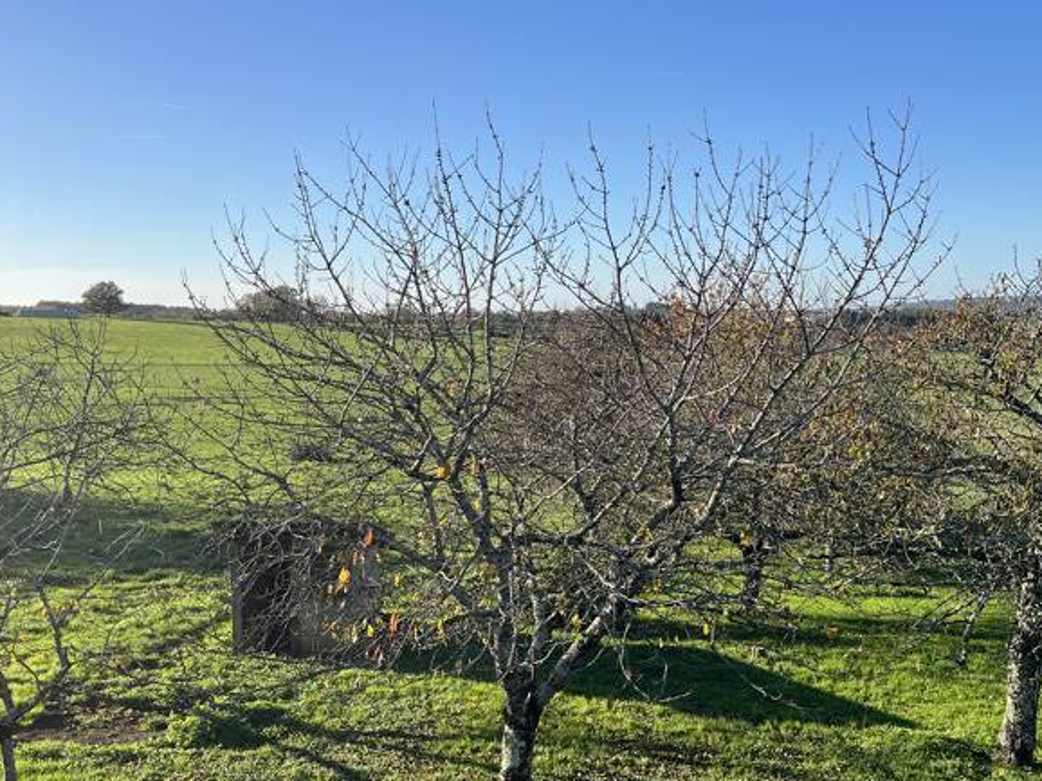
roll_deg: +0.8
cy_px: 489
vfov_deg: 39.4
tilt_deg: -10.1
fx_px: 1083
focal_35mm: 36
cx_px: 539
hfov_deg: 51.4
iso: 50
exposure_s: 1/2268
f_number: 1.6
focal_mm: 5.1
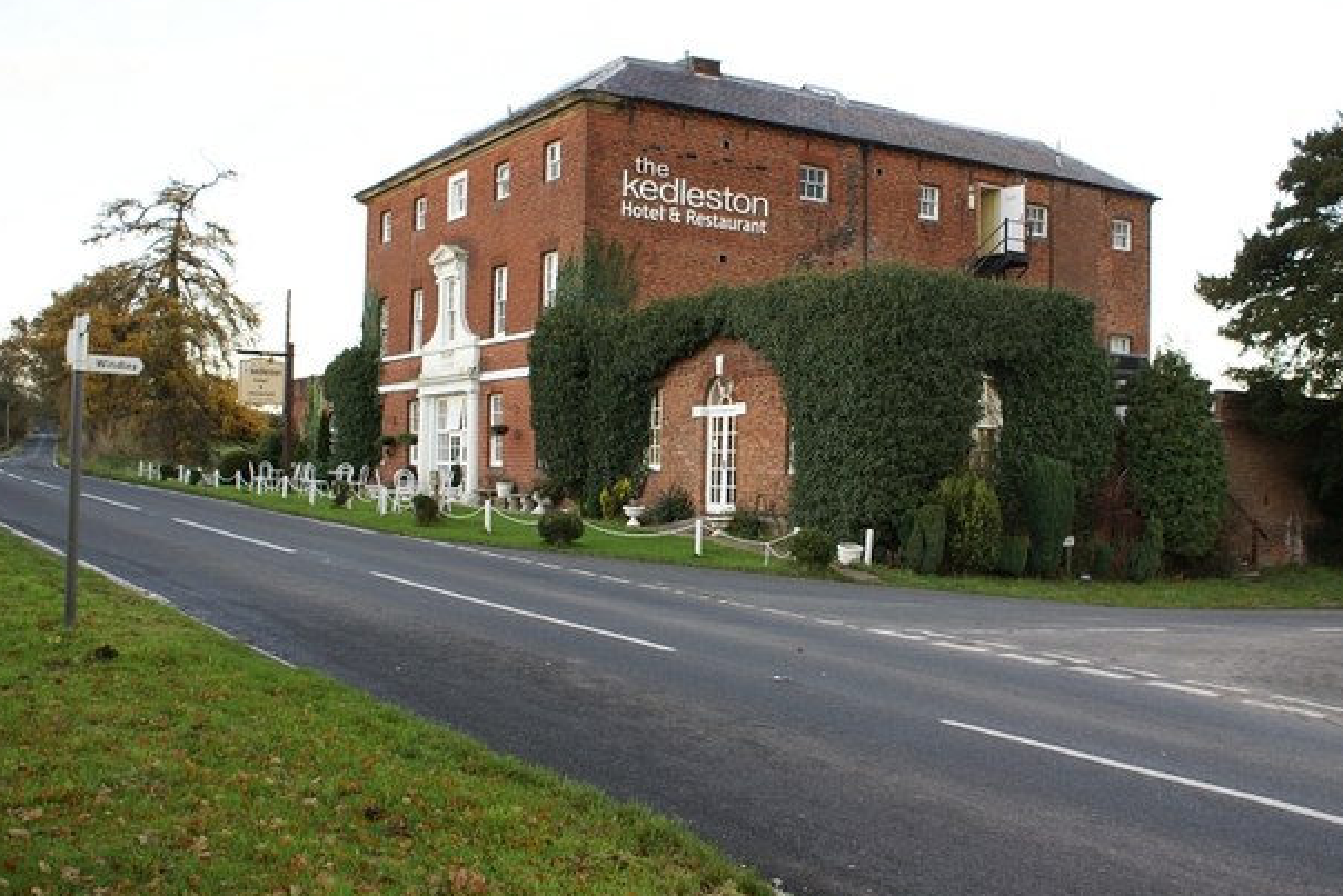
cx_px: 700
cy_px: 444
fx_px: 1306
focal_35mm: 35
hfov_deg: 54.4
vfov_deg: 37.9
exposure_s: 1/50
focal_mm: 22
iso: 100
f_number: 4
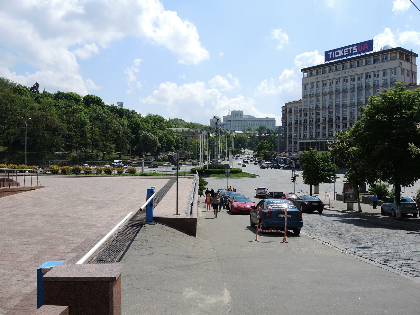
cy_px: 158
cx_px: 210
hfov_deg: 63.4
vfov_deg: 49.8
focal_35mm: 28
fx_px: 340
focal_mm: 6
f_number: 3.2
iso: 80
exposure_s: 1/1600
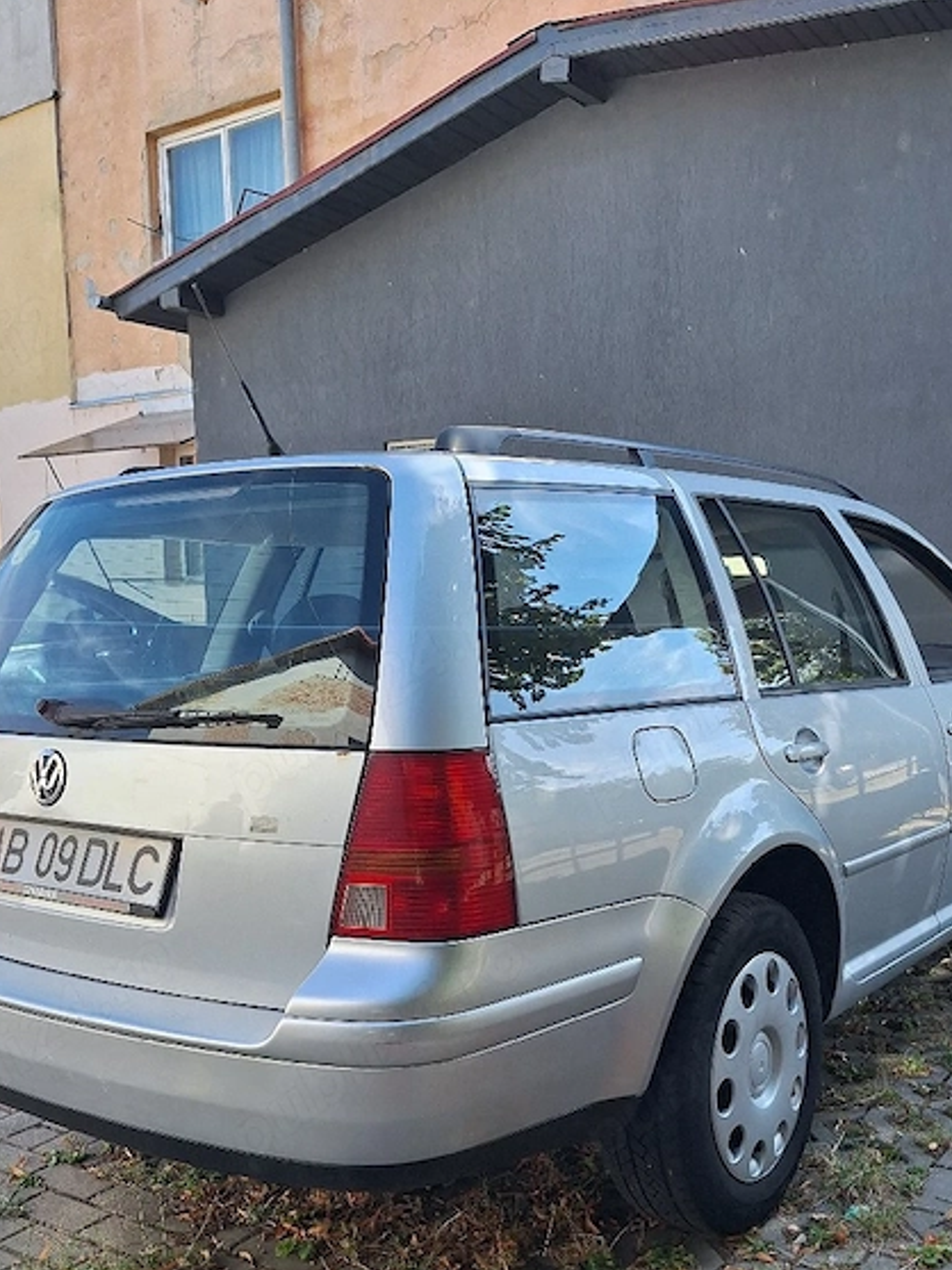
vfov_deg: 55.0
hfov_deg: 42.9
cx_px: 467
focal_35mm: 33
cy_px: 749
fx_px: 1211
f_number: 1.8
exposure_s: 1/714
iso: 40
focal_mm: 5.54
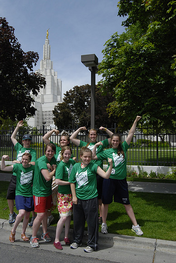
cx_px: 88
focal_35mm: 33
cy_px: 132
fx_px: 241
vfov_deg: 57.2
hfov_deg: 40.1
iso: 400
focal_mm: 22
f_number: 10
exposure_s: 1/800
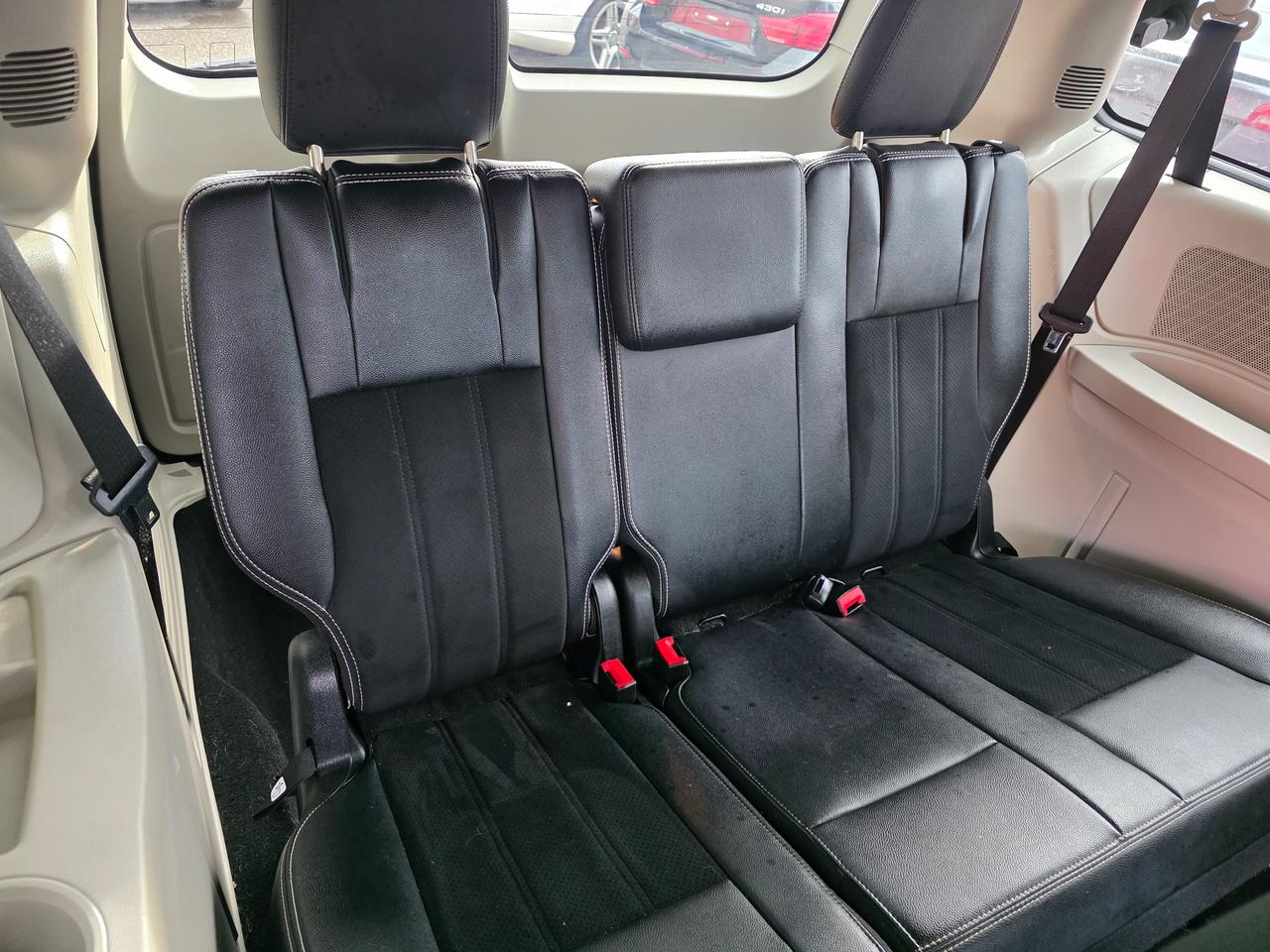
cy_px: 476
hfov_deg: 73.9
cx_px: 635
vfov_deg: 58.9
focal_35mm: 23
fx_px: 844
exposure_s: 1/120
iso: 1000
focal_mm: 6.3
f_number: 1.7
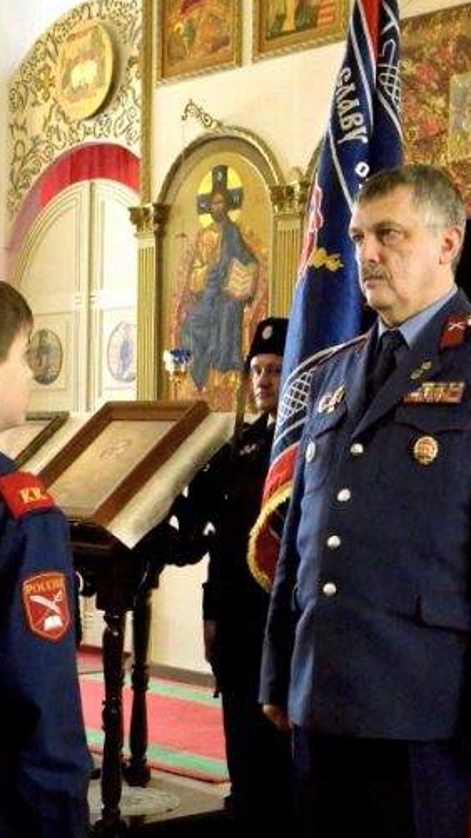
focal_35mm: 64
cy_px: 699
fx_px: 1422
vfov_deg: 31.8
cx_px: 252
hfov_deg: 18.8
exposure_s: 1/125
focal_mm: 20
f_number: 7.1
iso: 6400
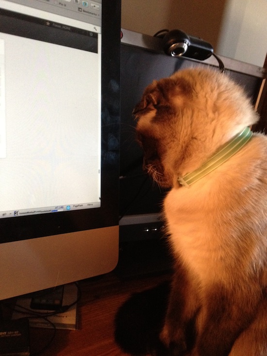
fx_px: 360
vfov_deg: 52.6
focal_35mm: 35
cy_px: 178
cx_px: 134
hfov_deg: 40.7
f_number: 2.4
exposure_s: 1/20
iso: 400
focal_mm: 4.28
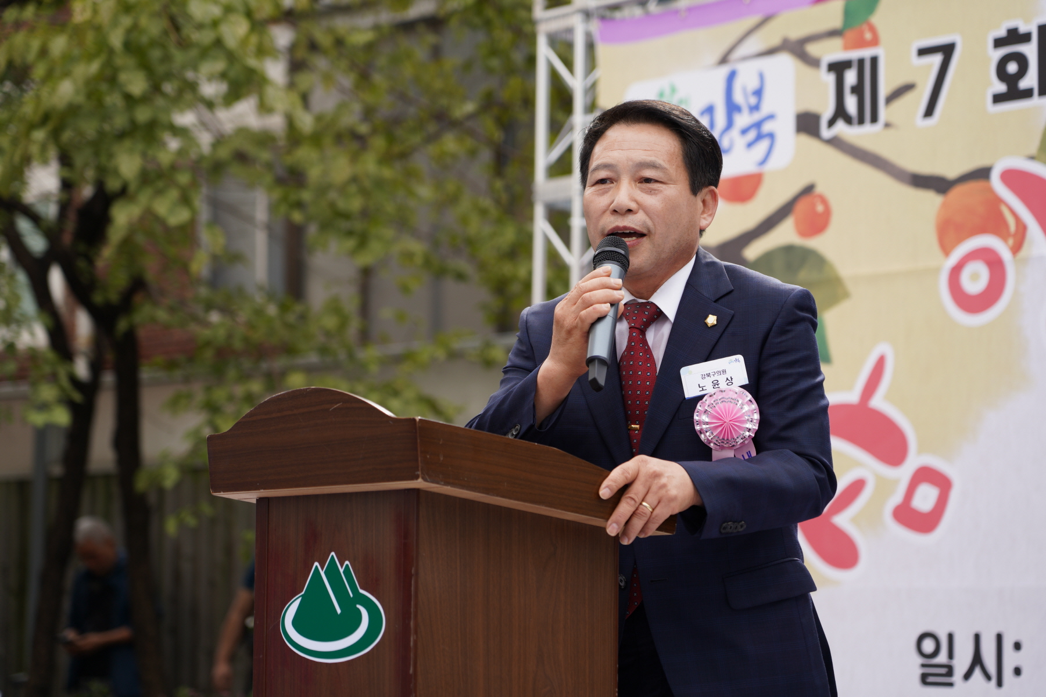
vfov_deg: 13.0
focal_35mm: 105
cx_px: 523
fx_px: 3051
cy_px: 348
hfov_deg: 19.5
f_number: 4
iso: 100
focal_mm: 105
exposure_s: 1/250
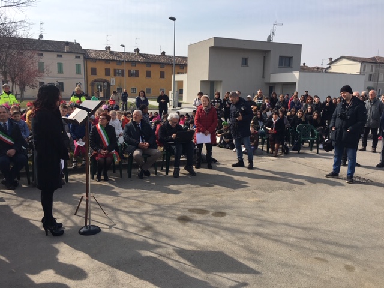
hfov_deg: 61.7
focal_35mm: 29
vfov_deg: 48.2
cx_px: 192
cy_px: 144
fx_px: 322
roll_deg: -1.8
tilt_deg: -8.7
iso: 25
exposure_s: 1/1876
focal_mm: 4.15
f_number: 2.2
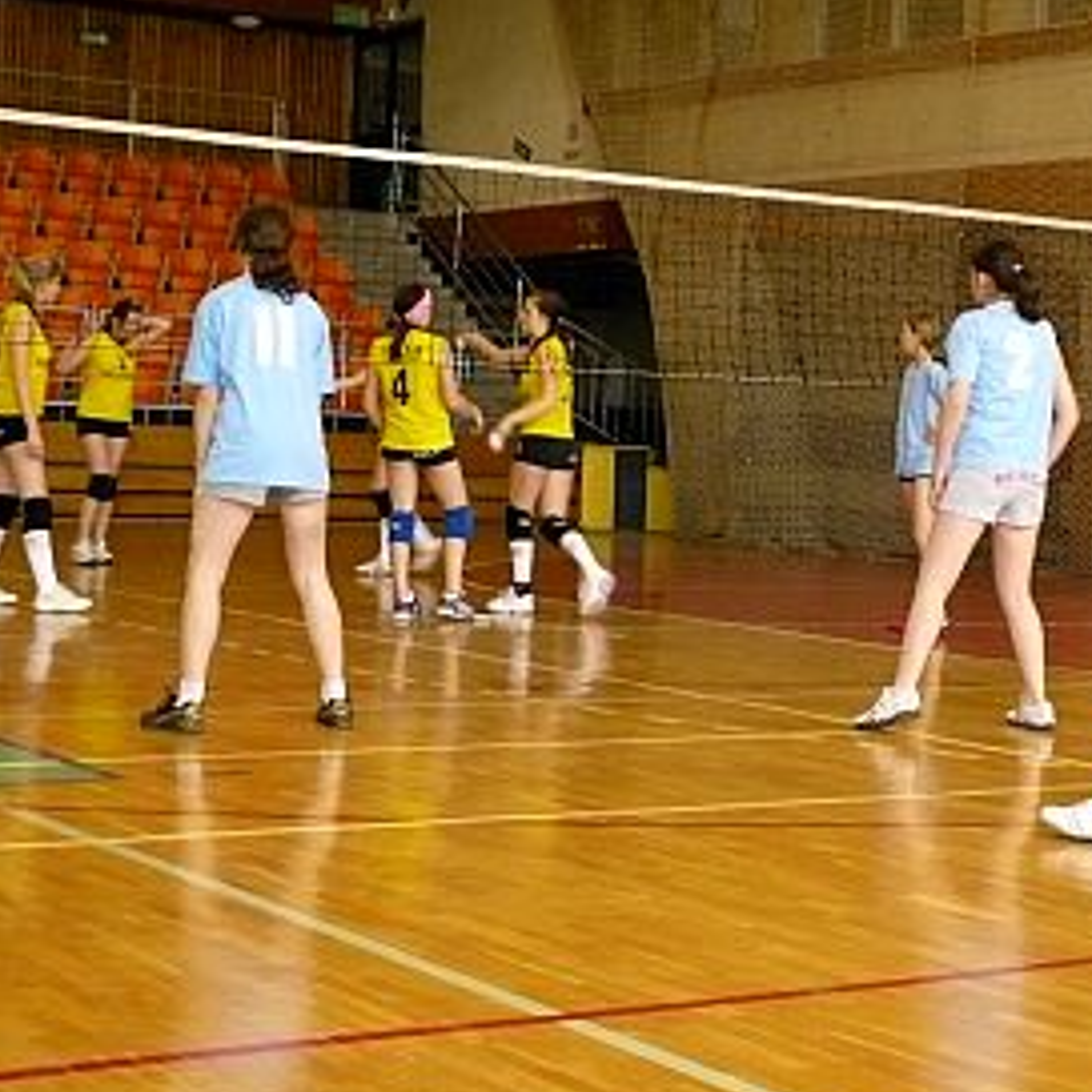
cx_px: 935
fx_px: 2784
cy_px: 552
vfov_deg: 22.2
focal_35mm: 78
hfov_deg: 21.8
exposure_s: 1/30
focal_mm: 7.9
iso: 320
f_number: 3
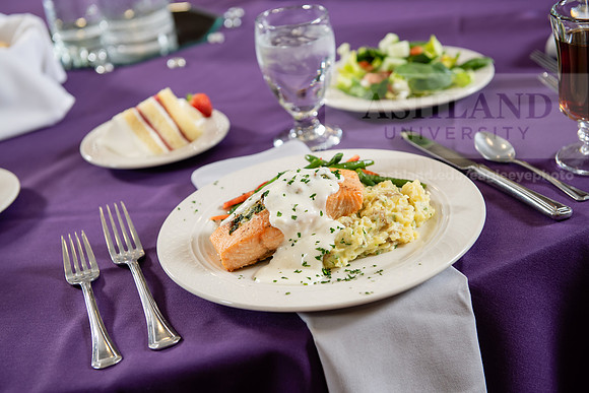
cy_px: 196
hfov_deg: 34.5
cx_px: 294
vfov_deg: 23.4
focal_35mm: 58
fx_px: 949
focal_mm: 58
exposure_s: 1/200
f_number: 4
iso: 400
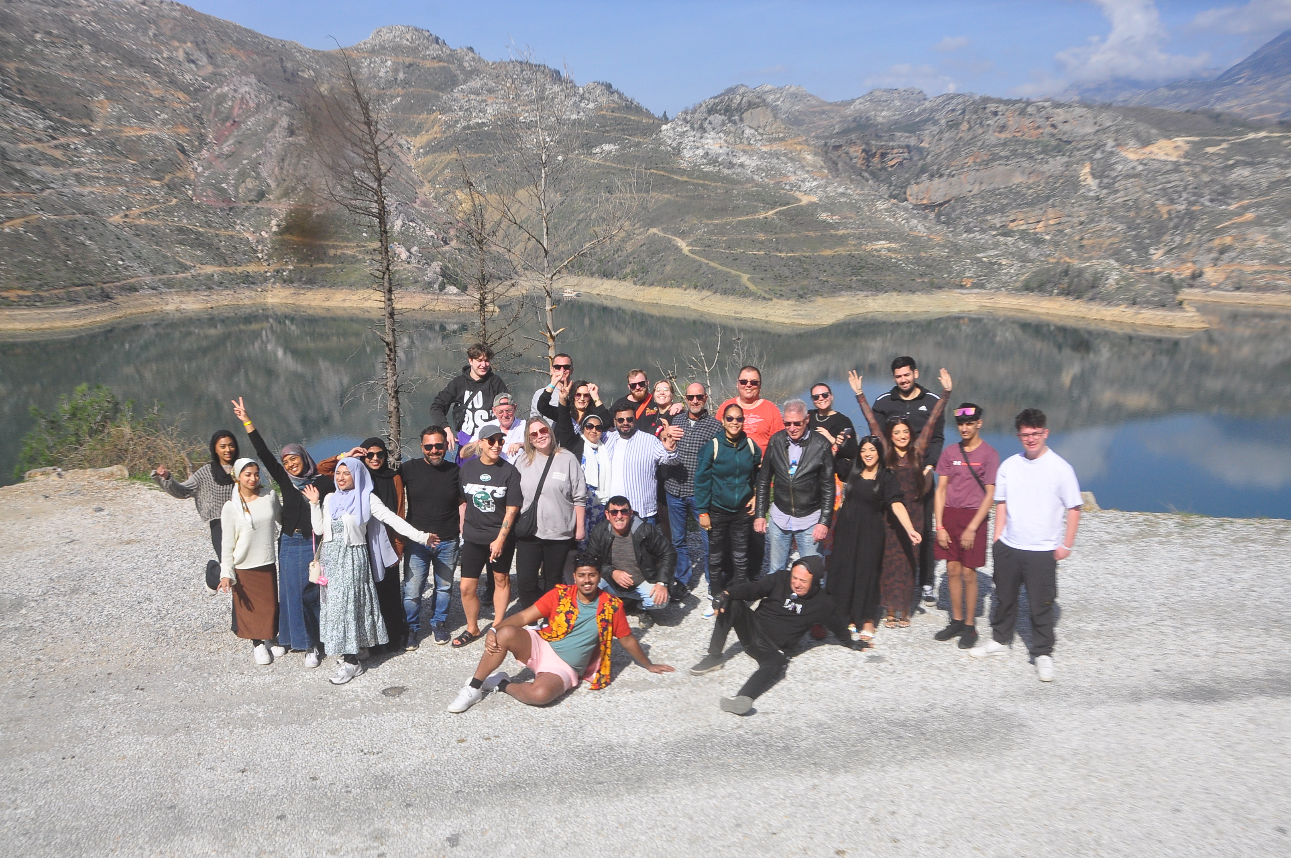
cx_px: 646
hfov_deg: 67.4
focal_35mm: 27
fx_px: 967
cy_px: 429
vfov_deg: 47.8
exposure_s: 1/400
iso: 400
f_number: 10
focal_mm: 18
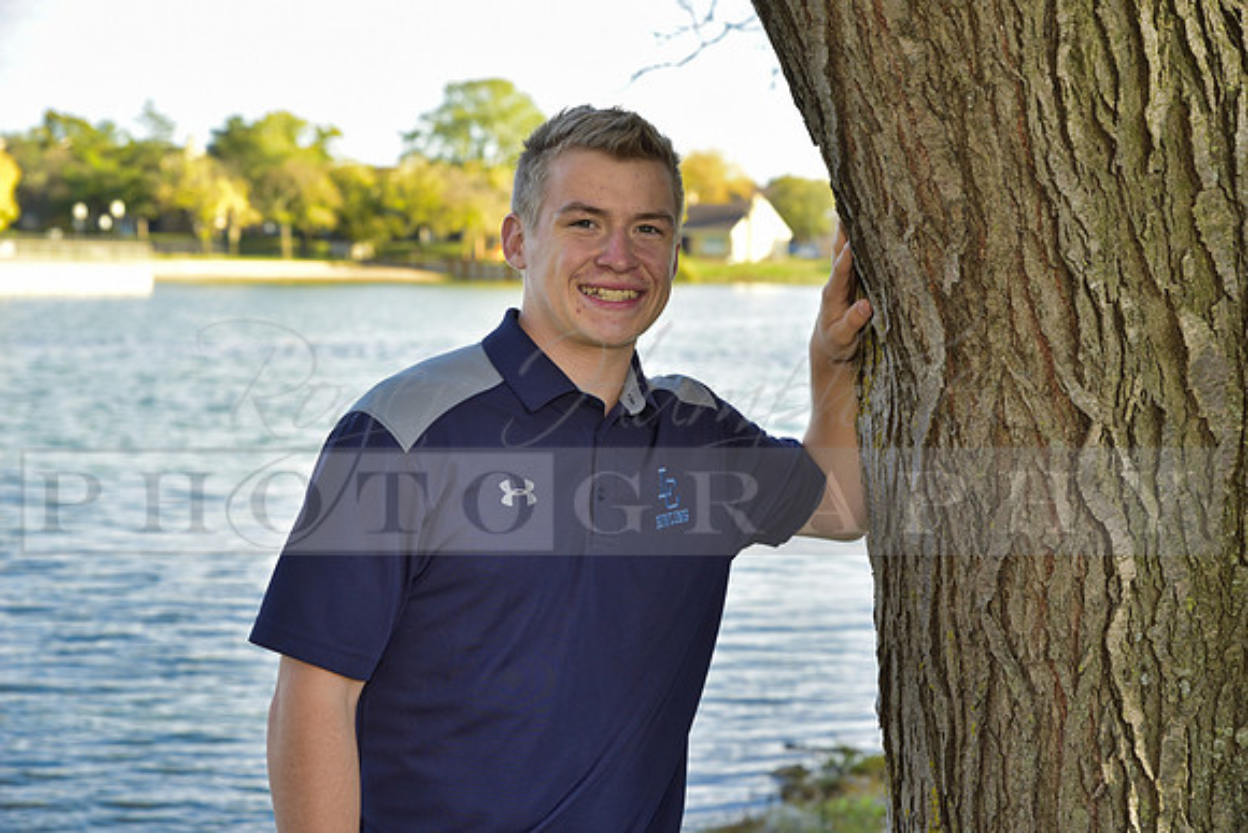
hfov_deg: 28.8
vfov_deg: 19.5
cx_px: 624
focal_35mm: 70
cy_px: 416
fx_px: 2427
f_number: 5.6
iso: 200
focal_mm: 70
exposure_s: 1/125
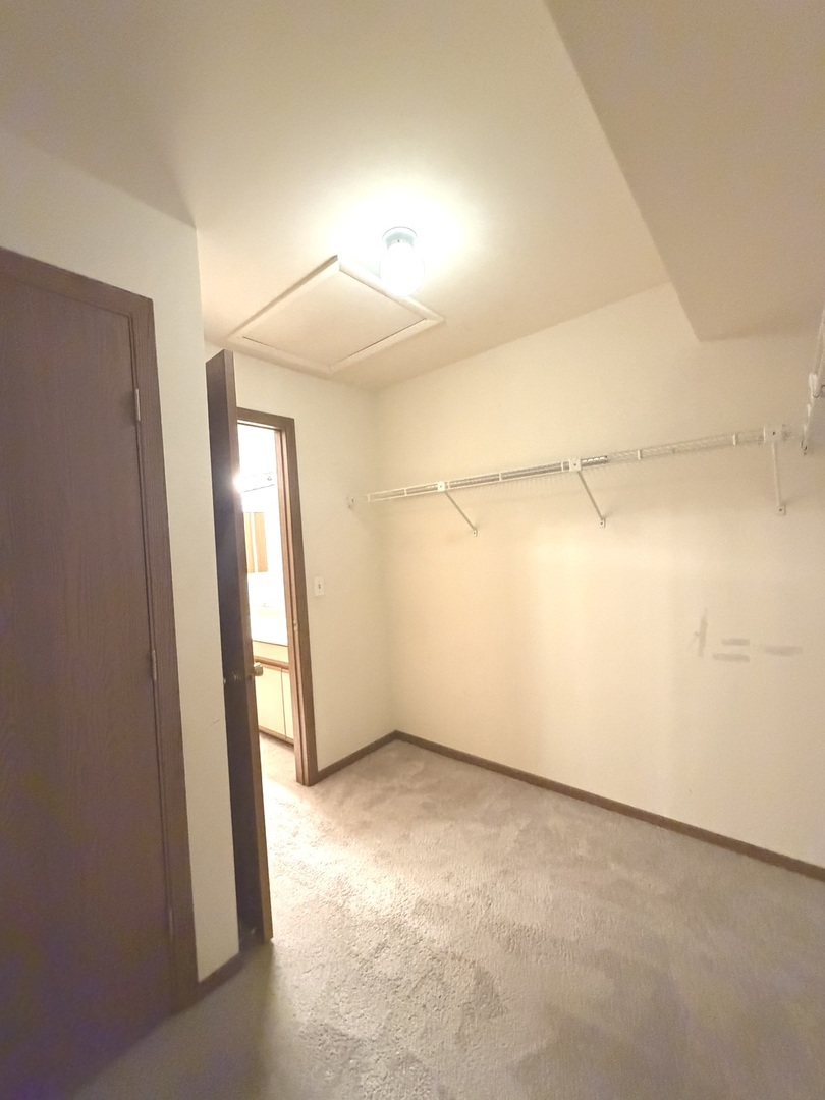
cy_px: 550
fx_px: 445
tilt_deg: -1.2
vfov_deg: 102.1
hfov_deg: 85.7
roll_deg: +2.8
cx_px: 412
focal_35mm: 14
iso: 1000
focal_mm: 2.22
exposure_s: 1/60
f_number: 2.2
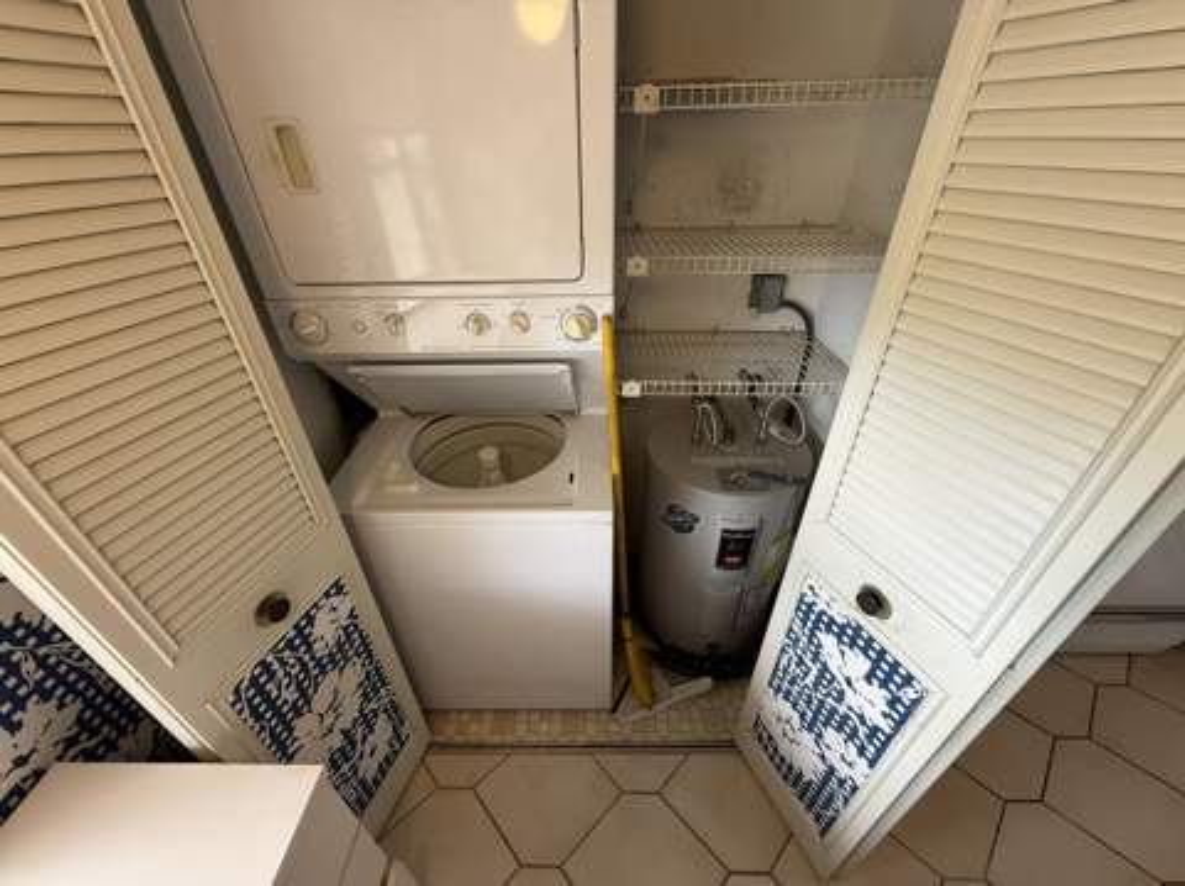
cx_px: 592
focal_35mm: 14
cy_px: 443
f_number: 2.2
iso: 250
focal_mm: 2.22
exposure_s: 1/99
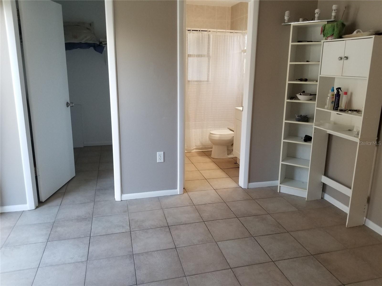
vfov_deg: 53.1
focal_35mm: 26
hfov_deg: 67.3
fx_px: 287
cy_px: 143
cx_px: 191
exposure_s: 1/60
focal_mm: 4.25
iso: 160
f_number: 1.7
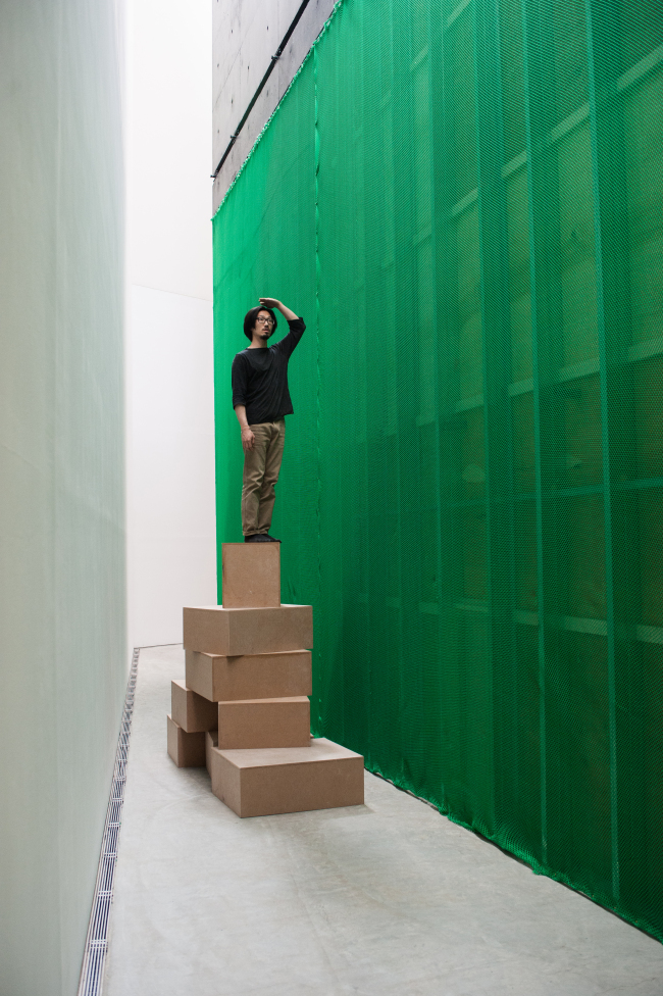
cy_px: 498
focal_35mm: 35
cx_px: 332
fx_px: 967
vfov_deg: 54.5
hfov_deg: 37.8
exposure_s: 1/100
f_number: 4.5
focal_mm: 35
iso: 1000
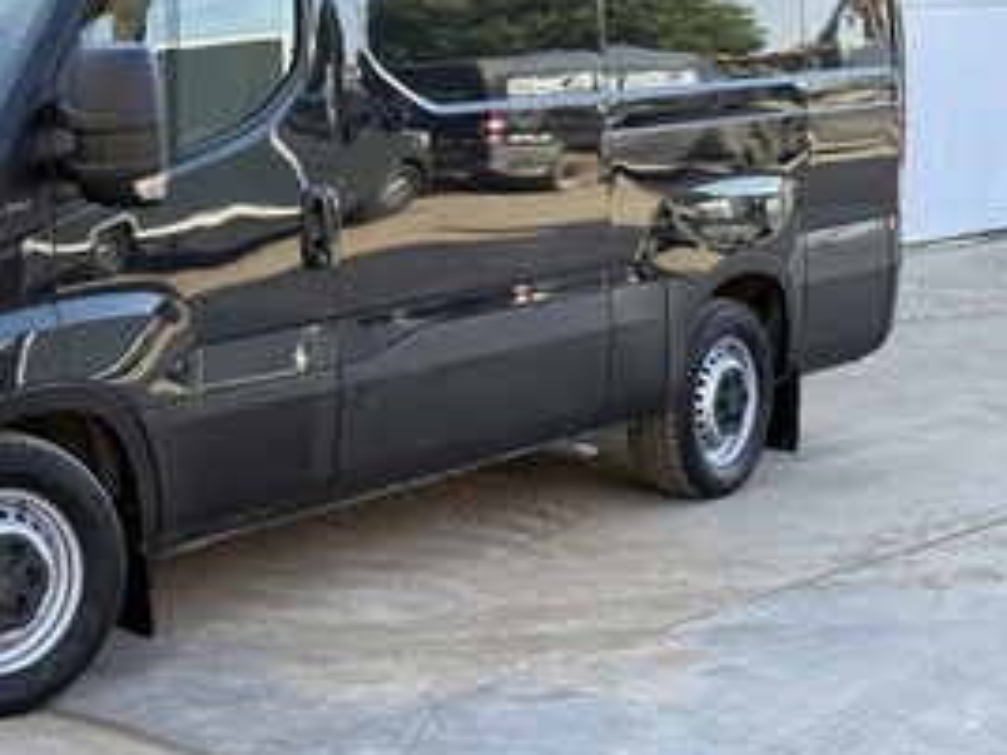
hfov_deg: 22.3
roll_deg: +0.2
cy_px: 184
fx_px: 2502
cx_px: 116
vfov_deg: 17.1
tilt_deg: -5.2
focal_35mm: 86
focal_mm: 6.76
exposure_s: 1/538
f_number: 1.78
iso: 64
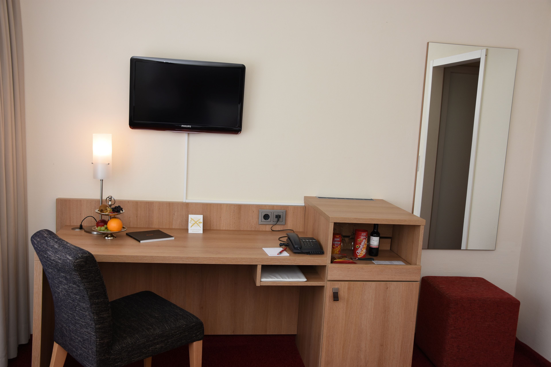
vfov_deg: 36.9
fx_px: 551
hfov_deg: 53.1
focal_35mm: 36
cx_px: 276
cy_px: 184
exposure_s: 1/125
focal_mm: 24
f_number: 5.6
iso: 280
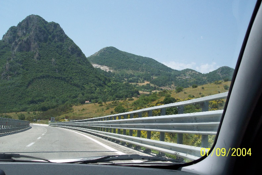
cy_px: 77
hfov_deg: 48.4
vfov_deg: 33.4
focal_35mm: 40
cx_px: 132
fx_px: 291
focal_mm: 8
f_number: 4.8
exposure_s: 1/700
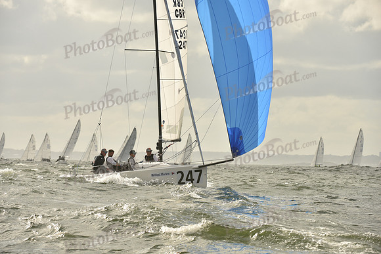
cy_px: 127
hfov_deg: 9.8
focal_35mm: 210
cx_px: 190
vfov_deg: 6.5
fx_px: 2223
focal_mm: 210
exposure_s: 1/1600
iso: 320
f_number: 7.1
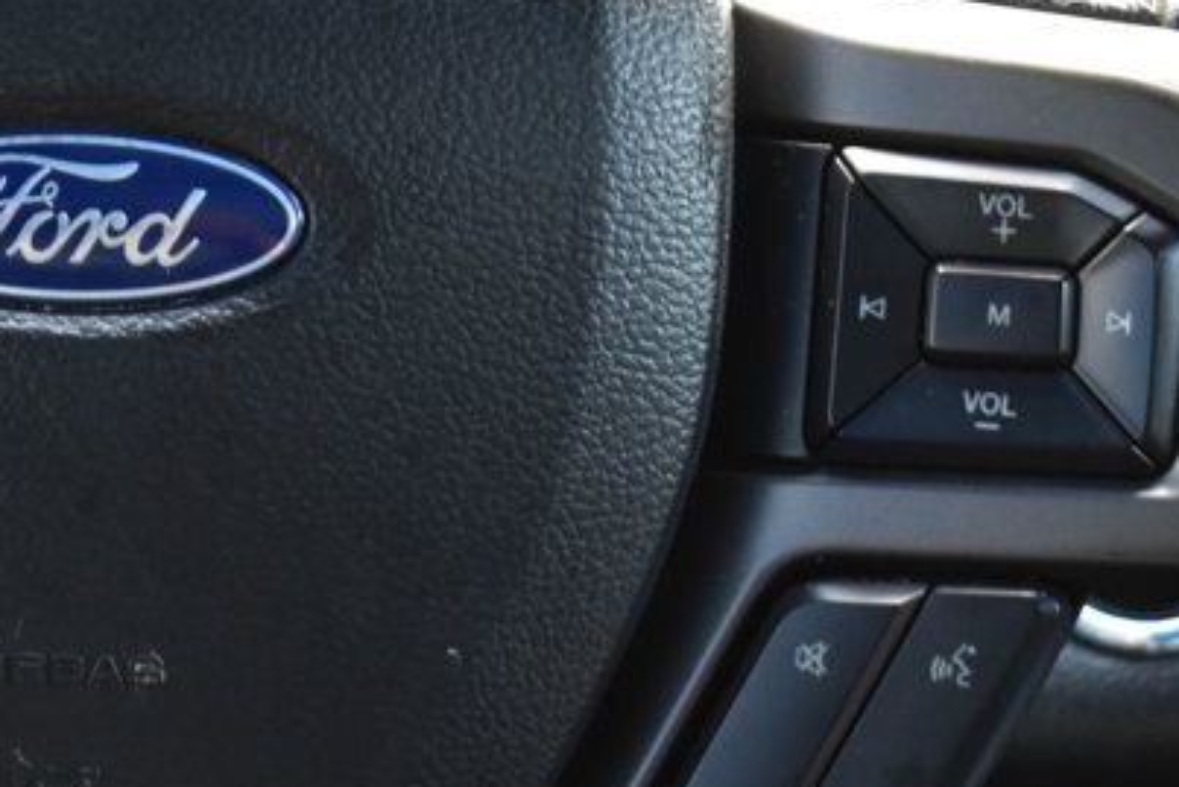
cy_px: 518
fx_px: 6486
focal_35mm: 198
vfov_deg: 6.9
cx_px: 117
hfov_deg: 10.3
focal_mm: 52
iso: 1250
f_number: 6.3
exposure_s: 1/15
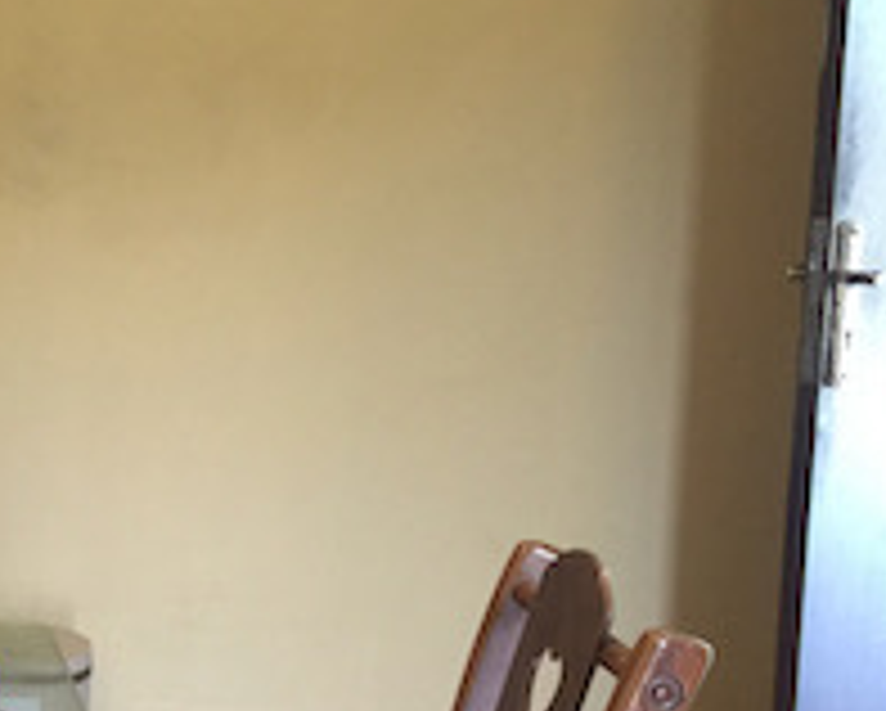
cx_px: -378
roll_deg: +0.5
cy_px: 720
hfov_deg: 18.7
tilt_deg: -15.1
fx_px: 2415
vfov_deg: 16.4
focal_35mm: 92
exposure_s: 1/17
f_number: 2.2
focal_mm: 4.15
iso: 64
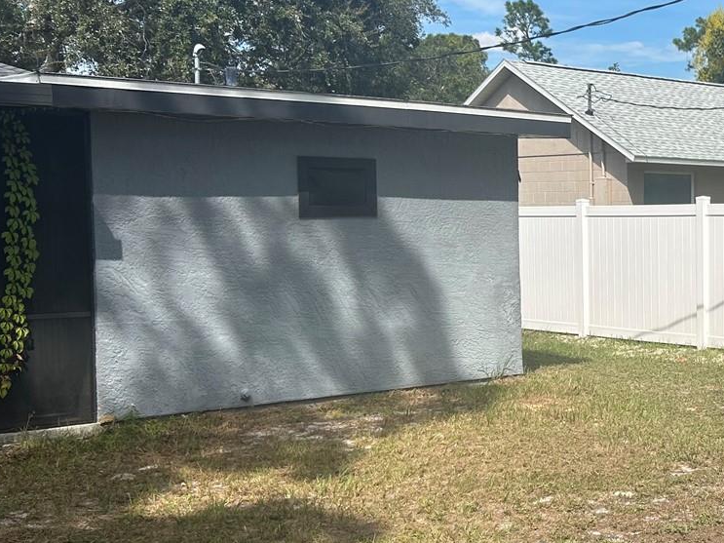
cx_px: 769
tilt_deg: -3.2
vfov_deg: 26.1
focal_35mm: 56
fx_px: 1171
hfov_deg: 31.1
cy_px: 303
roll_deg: -1.1
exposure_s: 1/4274
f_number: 1.5
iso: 50
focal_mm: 5.7
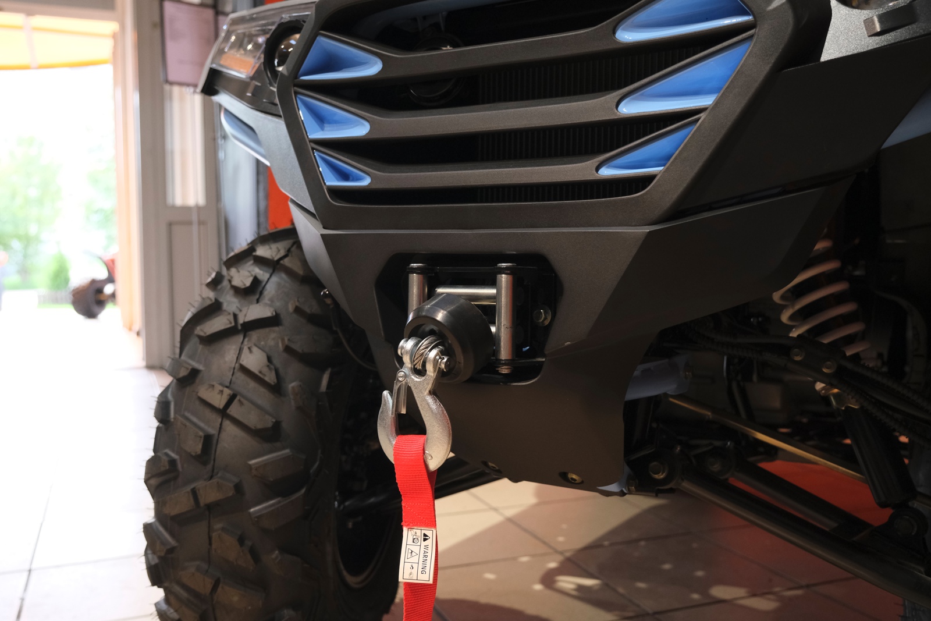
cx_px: 466
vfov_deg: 41.1
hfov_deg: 58.7
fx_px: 828
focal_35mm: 32
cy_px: 310
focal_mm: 21.2
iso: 1600
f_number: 4
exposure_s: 1/125
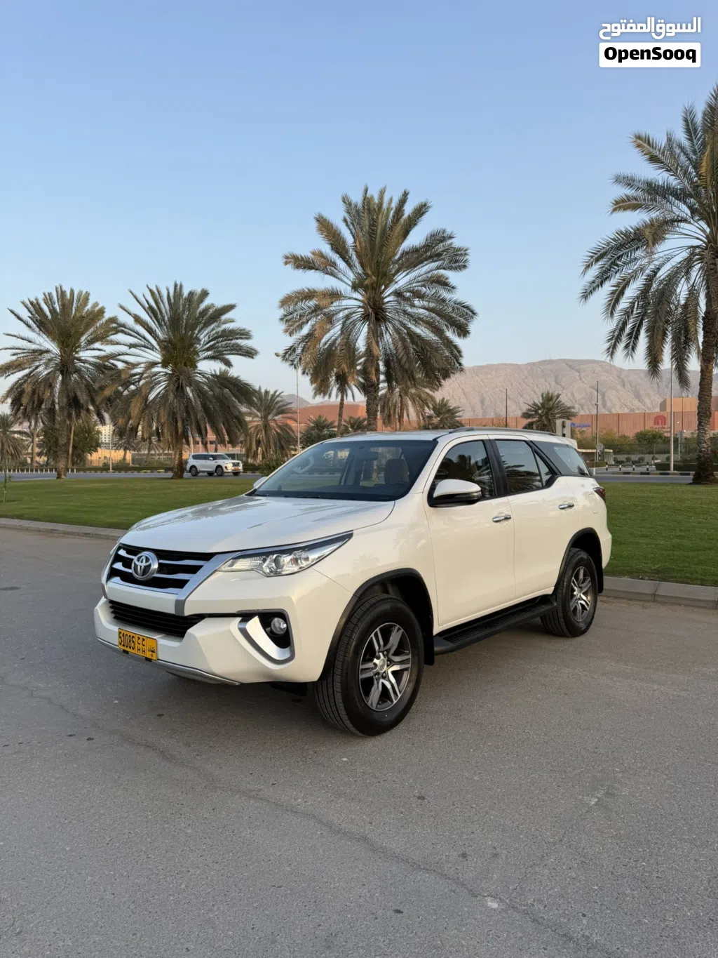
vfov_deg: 71.6
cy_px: 479
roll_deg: -0.1
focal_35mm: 24
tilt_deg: -1.4
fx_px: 664
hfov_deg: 56.8
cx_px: 359
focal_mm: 6.76
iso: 80
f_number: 1.78
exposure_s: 1/878
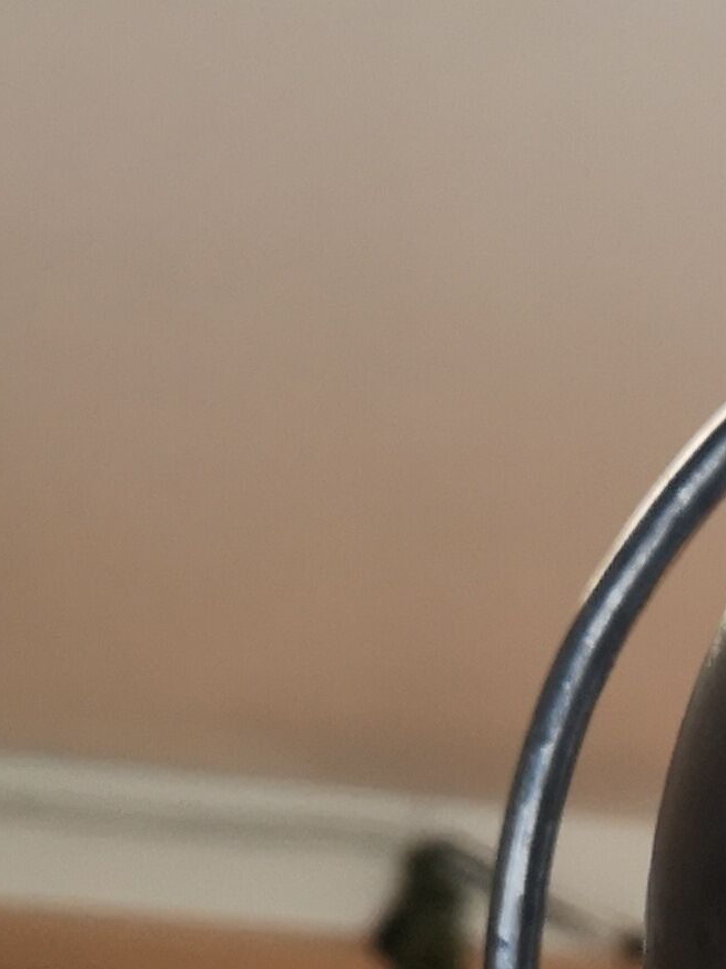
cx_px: 1367
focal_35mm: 113
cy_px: 1547
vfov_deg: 15.7
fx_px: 3160
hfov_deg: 11.9
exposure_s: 1/50
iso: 160
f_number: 1.8
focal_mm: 3.95
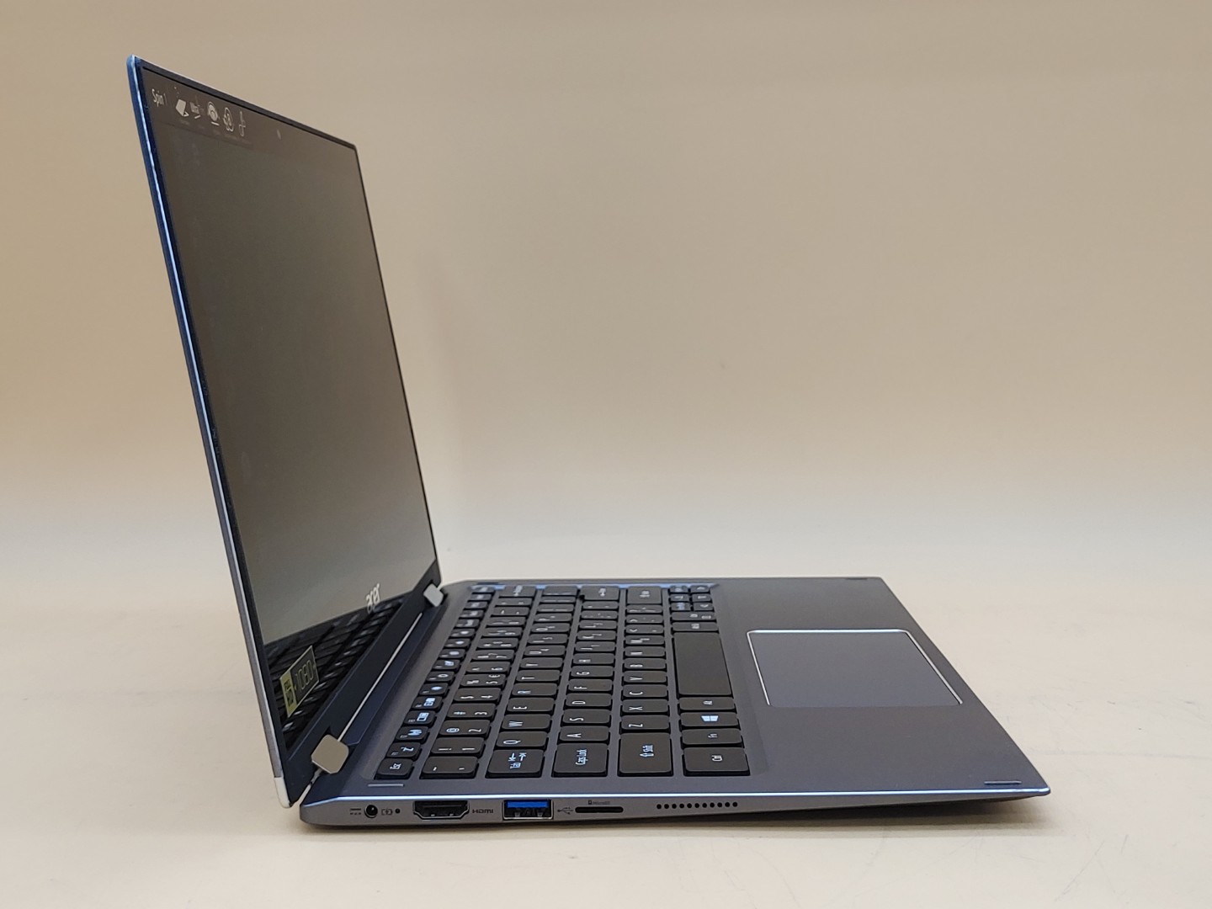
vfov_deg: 35.1
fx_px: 1436
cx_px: 606
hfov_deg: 45.8
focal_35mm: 41
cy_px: 454
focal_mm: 4.36
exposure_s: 1/91
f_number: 1.8
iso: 50
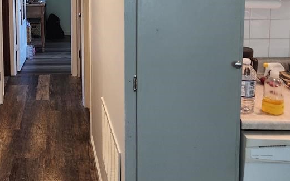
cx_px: 48
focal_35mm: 48
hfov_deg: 39.7
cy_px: 7
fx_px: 379
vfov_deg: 25.7
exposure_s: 1/120
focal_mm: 5.4
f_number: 1.8
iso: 250
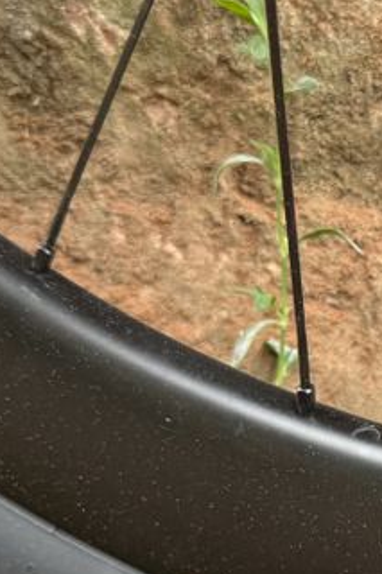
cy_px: 513
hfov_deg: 12.4
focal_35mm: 100
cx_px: 707
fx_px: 1593
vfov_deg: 20.0
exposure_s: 1/121
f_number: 1.78
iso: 100
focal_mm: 6.76
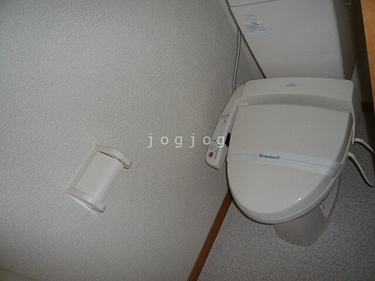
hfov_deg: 63.4
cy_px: 140
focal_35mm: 28
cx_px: 188
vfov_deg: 49.7
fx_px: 303
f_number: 2.8
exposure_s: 1/30
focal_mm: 4.6
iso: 100
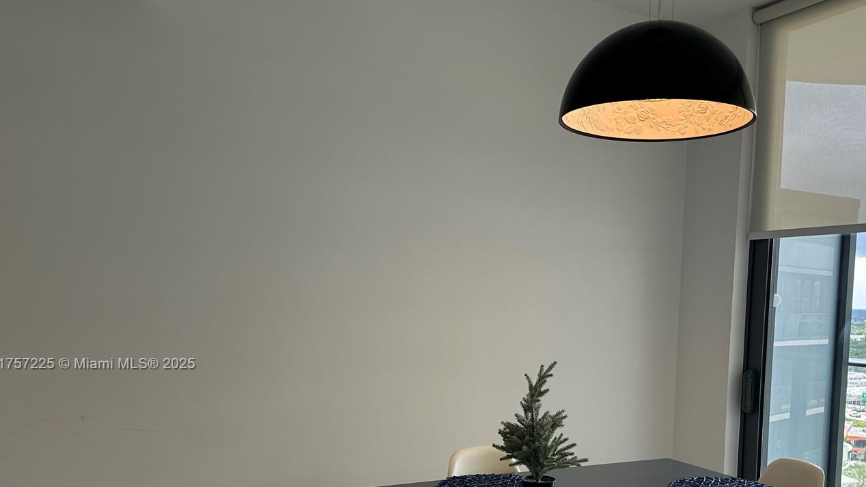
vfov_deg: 34.9
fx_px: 758
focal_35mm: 33
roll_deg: -1.6
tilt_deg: -5.3
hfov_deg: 59.0
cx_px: 523
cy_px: 365
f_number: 1.78
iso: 80
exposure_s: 1/170
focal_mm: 6.86
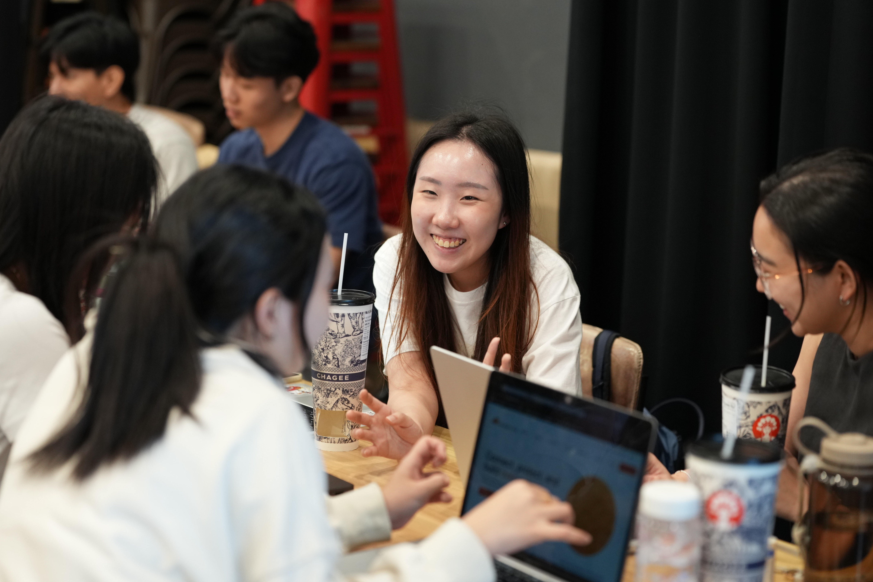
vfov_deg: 17.5
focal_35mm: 78
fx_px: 1891
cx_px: 451
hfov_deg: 26.0
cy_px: 274
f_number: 2
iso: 1600
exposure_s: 1/125
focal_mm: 67
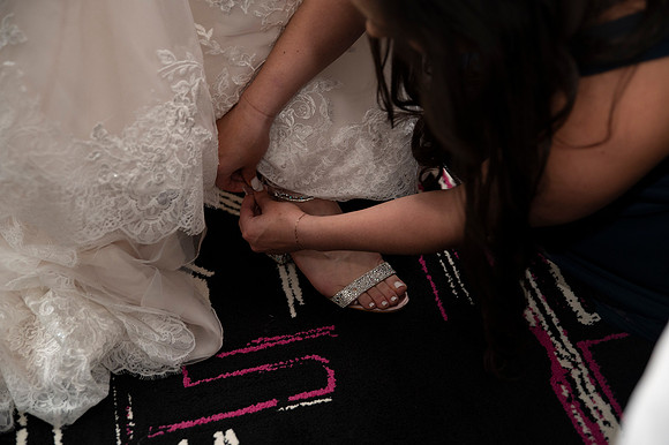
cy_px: 222
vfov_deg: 24.6
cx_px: 334
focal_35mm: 55
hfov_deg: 36.3
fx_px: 1021
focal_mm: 55
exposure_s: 1/1600
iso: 1600
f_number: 2.8
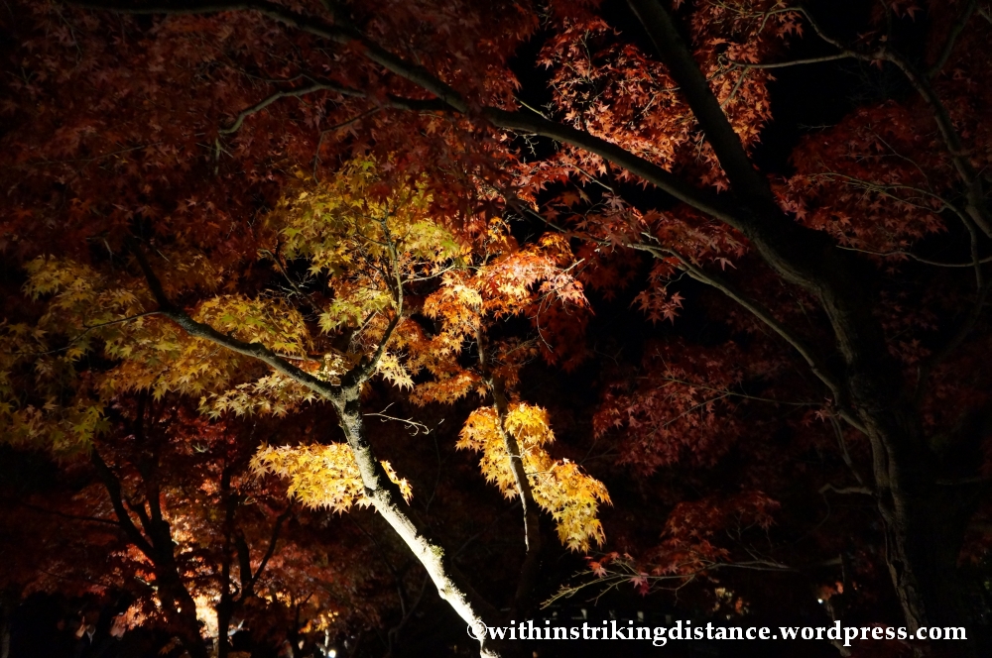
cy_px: 329
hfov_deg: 64.6
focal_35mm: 28
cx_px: 496
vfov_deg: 45.6
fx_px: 784
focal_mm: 19
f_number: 4
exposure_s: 1/60
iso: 3200
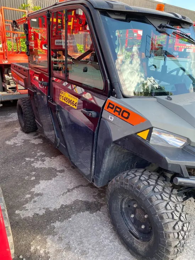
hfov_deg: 53.1
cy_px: 130
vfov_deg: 67.3
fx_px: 195
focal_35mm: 26
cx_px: 98
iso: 32
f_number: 1.8
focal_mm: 4.25
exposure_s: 1/222
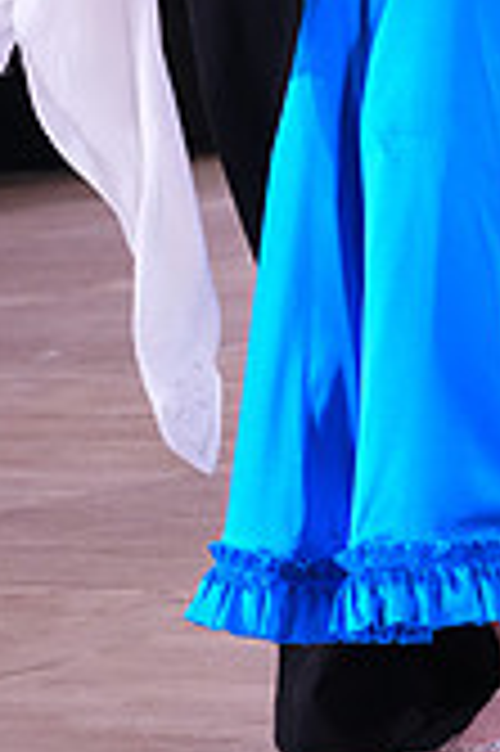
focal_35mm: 285
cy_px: -369
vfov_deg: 7.1
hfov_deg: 4.8
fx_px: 5949
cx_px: 417
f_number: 5
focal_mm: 82
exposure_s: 1/250
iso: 3200
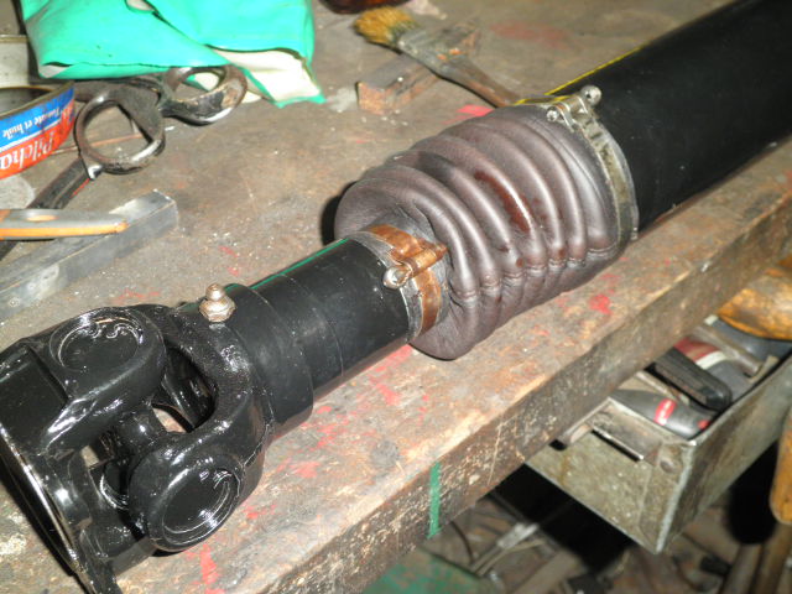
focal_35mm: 47
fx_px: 1075
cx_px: 396
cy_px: 297
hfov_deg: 40.4
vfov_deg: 30.9
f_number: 3.4
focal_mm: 8.3
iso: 160
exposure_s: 1/60
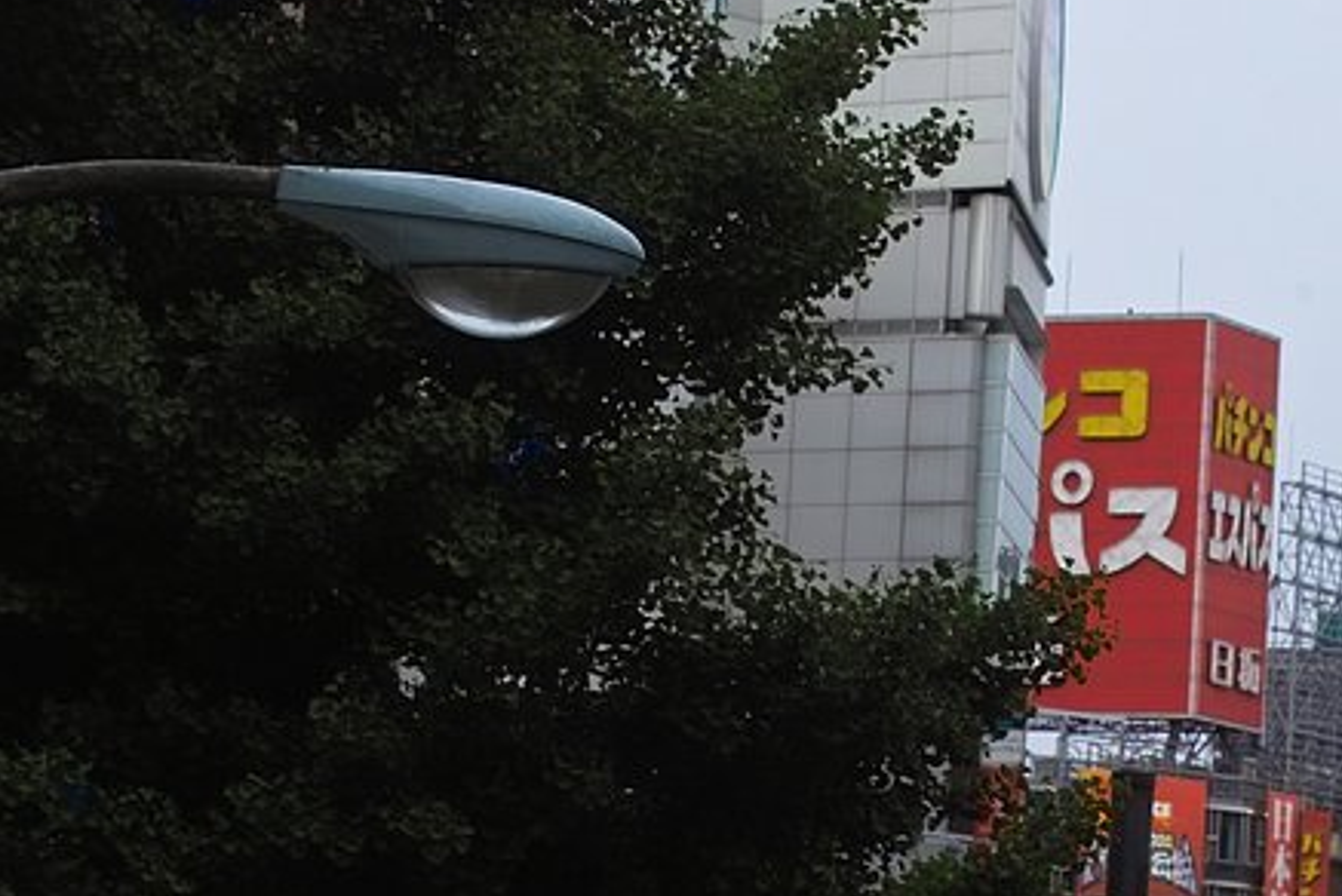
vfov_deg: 6.9
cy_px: 508
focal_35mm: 199
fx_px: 7423
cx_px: 854
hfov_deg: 10.3
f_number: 5.6
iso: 100
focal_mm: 50
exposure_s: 1/200
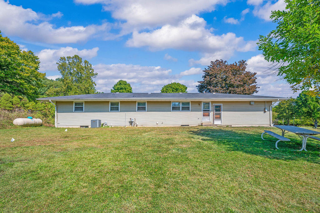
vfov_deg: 75.4
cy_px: 106
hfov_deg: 98.6
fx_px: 138
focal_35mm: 16
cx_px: 160
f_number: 10
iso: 250
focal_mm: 15.5
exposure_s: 1/160
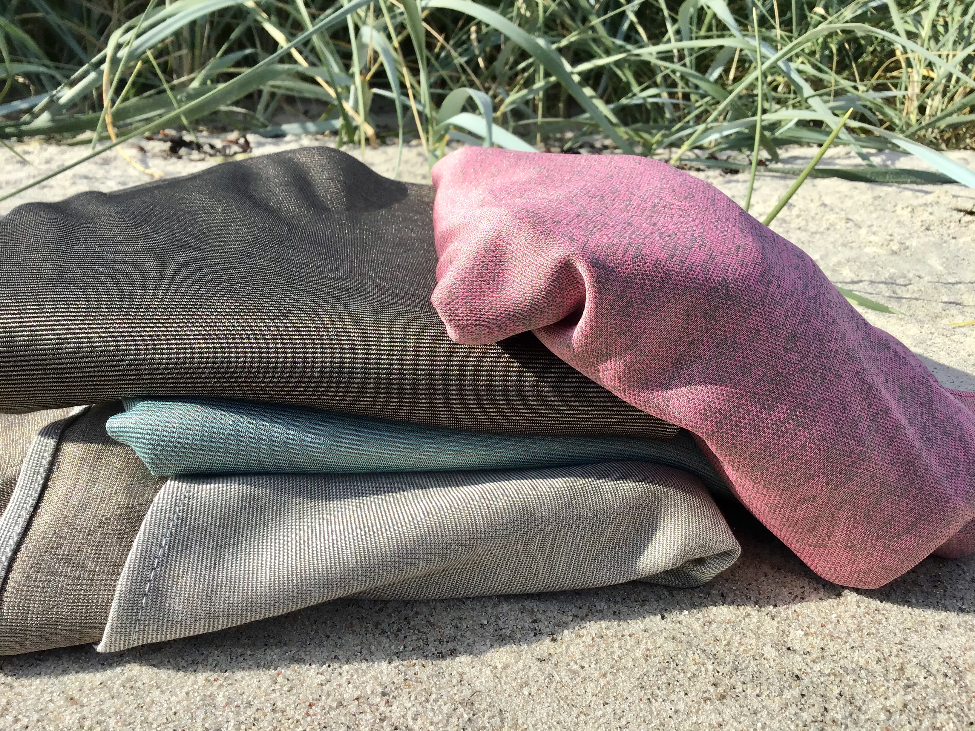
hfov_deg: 58.4
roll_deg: -2.1
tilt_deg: -13.9
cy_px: 366
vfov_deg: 45.4
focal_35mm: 31
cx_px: 488
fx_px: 873
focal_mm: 3.3
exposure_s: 1/1199
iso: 25
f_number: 2.4
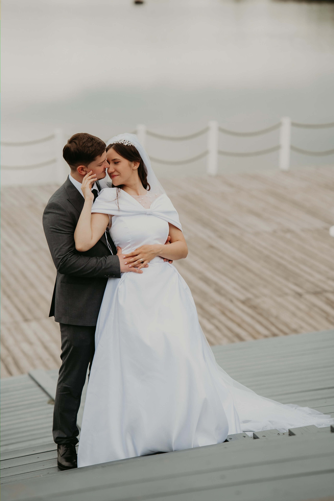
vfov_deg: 23.9
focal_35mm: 85
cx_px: 167
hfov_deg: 16.1
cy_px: 250
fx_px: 1183
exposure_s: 1/4000
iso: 200
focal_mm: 85
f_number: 2.2
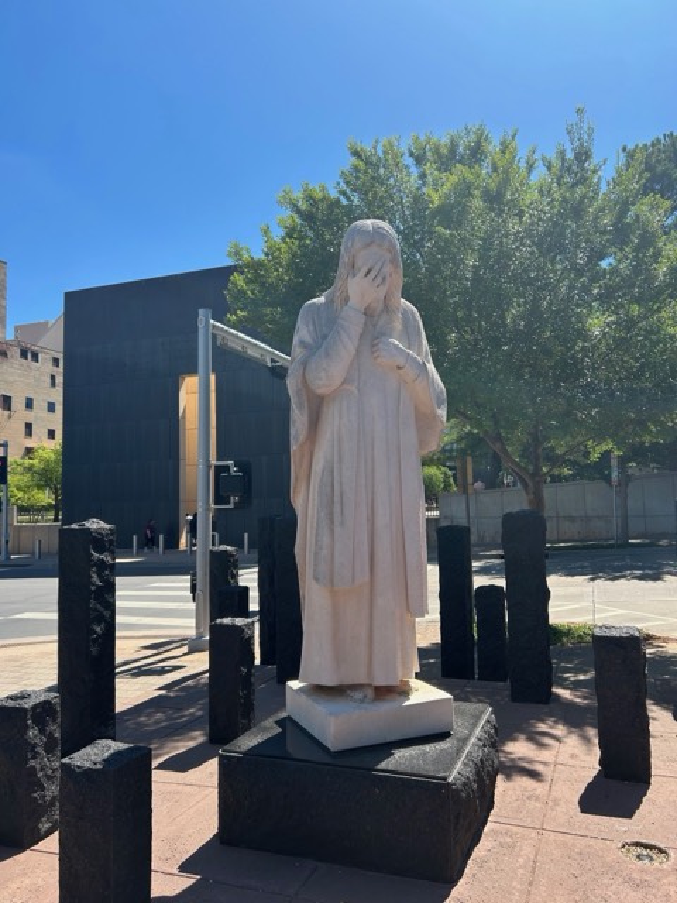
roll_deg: +1.0
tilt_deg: +4.6
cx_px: 338
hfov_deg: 53.1
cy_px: 452
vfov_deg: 67.3
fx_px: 678
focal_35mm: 26
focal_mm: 5.7
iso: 50
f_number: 1.5
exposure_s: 1/2841
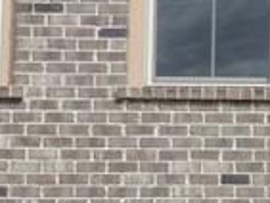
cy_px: 184
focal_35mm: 312
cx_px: 709
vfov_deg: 4.8
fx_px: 2436
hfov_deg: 6.0
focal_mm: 7.6
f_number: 3.4
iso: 80
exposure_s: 1/800
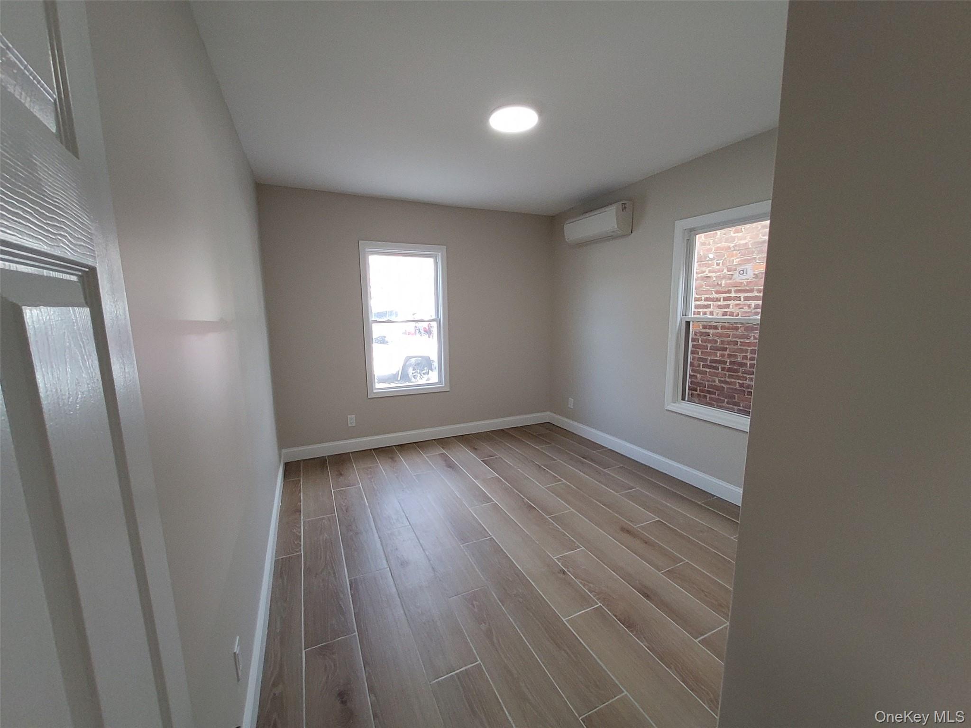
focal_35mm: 13
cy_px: 364
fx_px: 365
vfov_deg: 89.9
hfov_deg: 106.2
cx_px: 486
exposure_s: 1/59
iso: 100
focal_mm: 1.13
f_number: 2.2
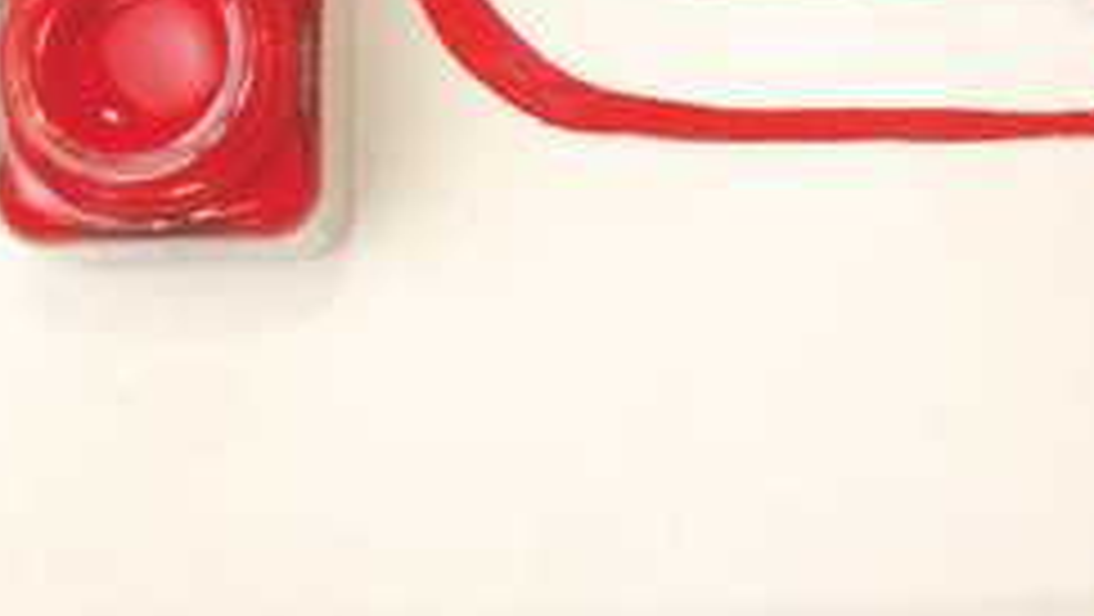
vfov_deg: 7.7
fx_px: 4325
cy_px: -706
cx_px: 927
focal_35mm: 149
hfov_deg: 14.3
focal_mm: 21
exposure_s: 1/60
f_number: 4.4
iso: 200
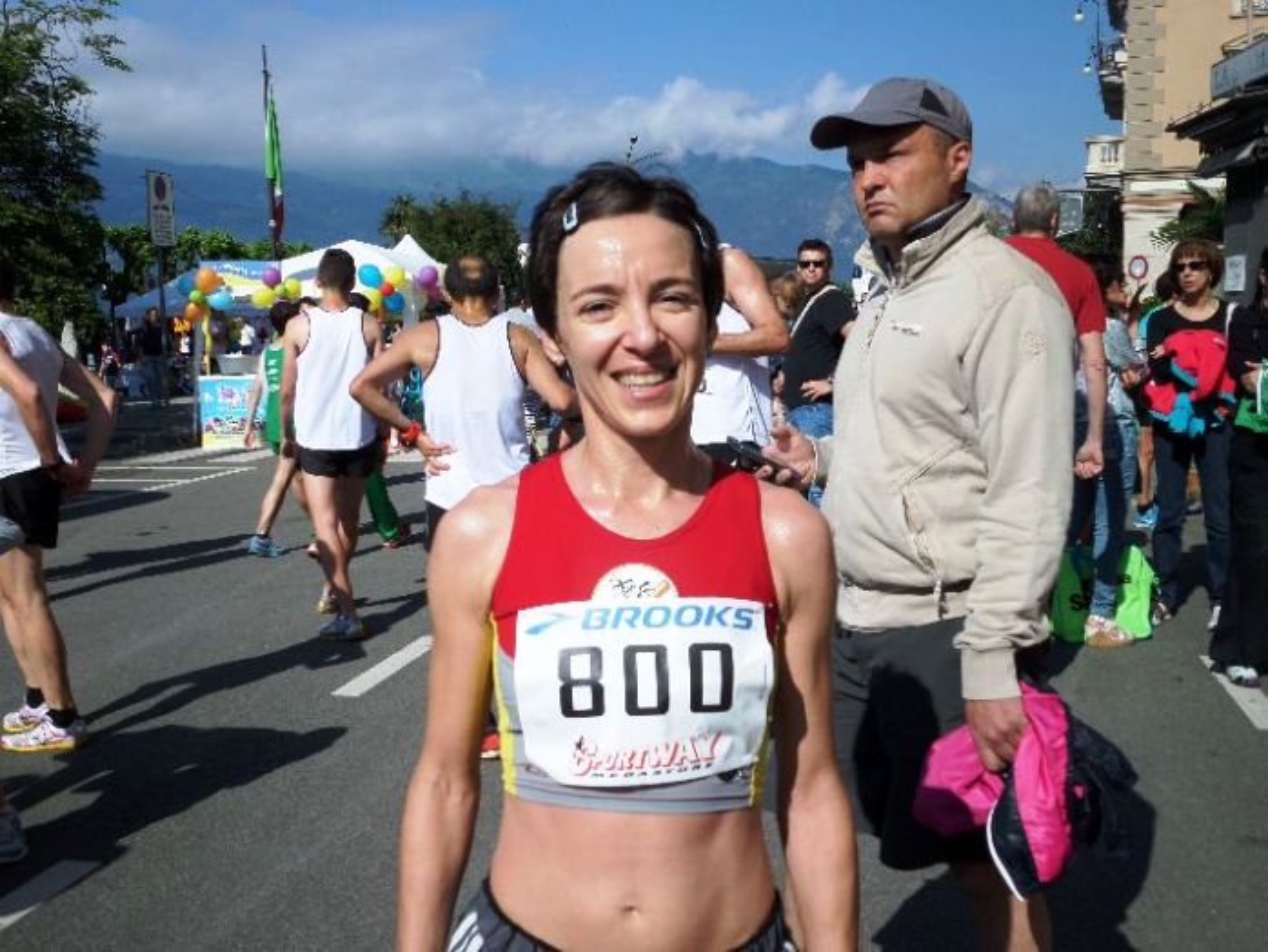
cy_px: 476
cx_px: 634
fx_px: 1356
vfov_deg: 38.7
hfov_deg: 50.1
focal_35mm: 37
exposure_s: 1/1500
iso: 80
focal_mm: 6.7
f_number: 3.7
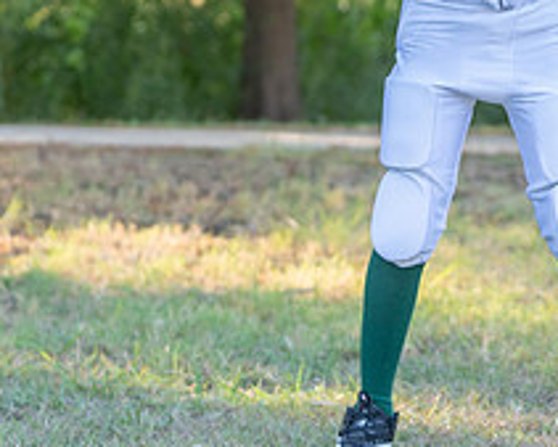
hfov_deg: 9.6
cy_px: -17
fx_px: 3321
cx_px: 514
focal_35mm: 201
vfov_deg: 7.7
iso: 250
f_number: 2.8
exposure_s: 1/320
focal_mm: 70
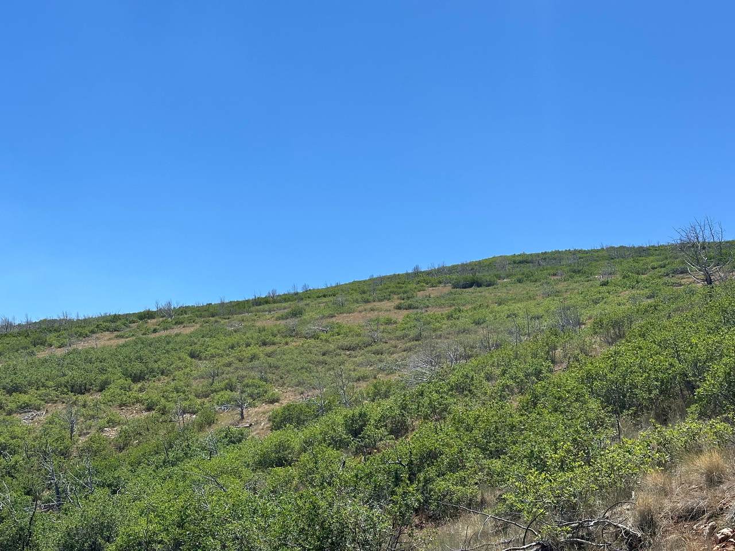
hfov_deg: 39.7
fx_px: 1019
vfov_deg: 30.3
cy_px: 276
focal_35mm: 48
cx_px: 368
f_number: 1.78
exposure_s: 1/5000
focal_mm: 6.86
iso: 64
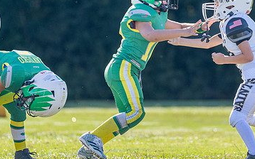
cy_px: 45
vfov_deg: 2.4
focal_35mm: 539
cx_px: 176
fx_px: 3747
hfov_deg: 3.9
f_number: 2.8
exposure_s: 1/2500
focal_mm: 200
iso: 250
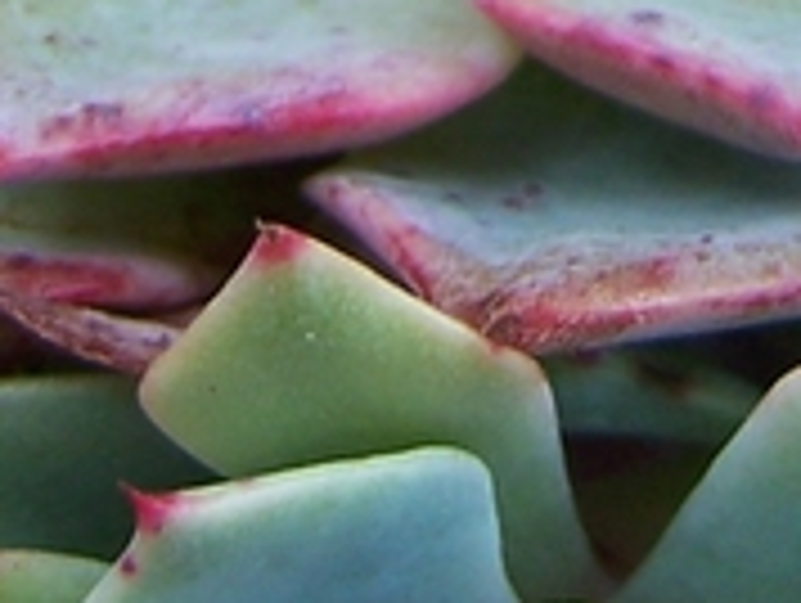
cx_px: 540
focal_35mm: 207
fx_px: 4796
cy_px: -810
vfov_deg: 6.8
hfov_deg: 9.5
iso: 80
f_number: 2.8
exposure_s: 1/250
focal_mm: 6.2
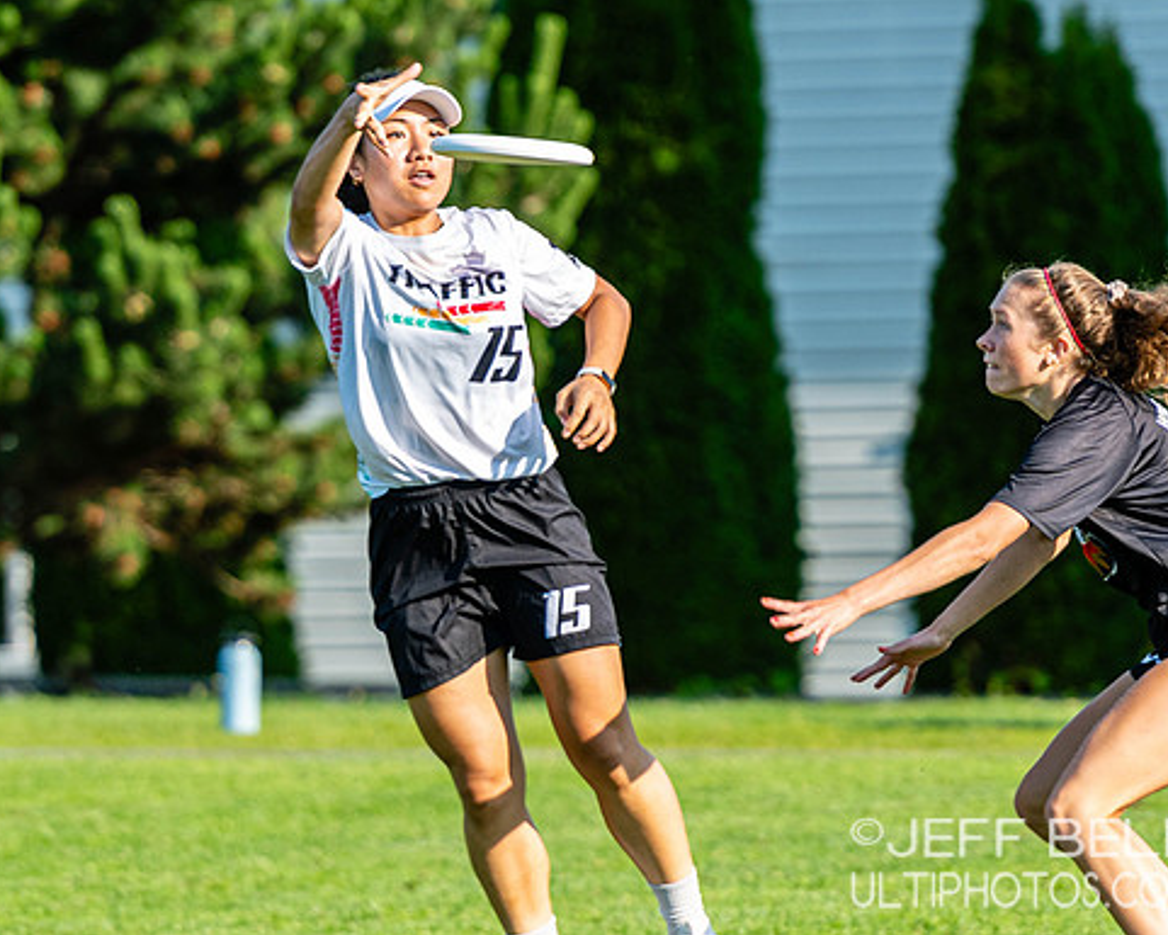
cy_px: 446
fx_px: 18463
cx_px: 542
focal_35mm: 534
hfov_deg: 3.6
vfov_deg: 2.9
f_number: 3.2
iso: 100
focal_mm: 200
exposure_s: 1/1000
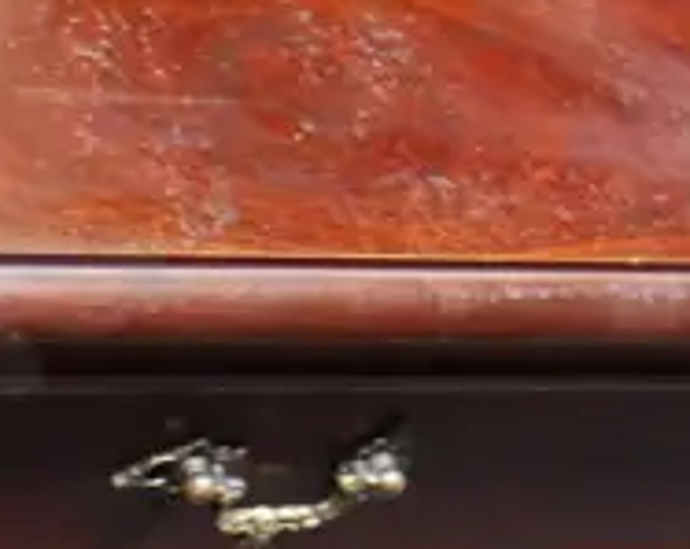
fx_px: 3058
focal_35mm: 150
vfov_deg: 10.0
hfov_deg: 11.6
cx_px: -660
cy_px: 800
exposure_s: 1/60
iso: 1000
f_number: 3.5
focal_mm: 14
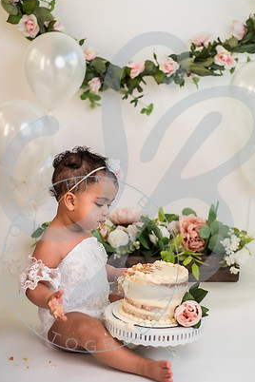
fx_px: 595
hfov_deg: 24.2
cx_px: 133
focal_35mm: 56
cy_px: 192
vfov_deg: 35.6
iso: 100
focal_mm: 50
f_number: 2.8
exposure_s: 1/200
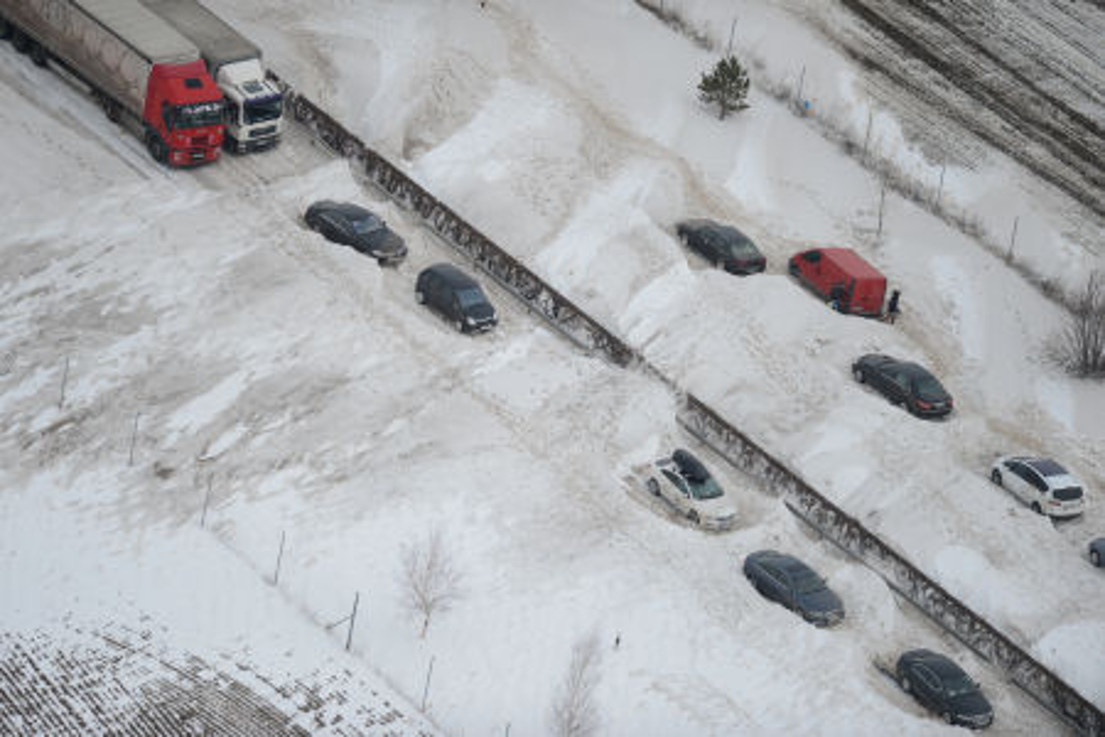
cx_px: 552
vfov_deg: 4.6
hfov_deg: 6.9
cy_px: 368
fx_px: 9208
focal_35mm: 300
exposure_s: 1/8000
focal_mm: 300
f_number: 2.8
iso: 400
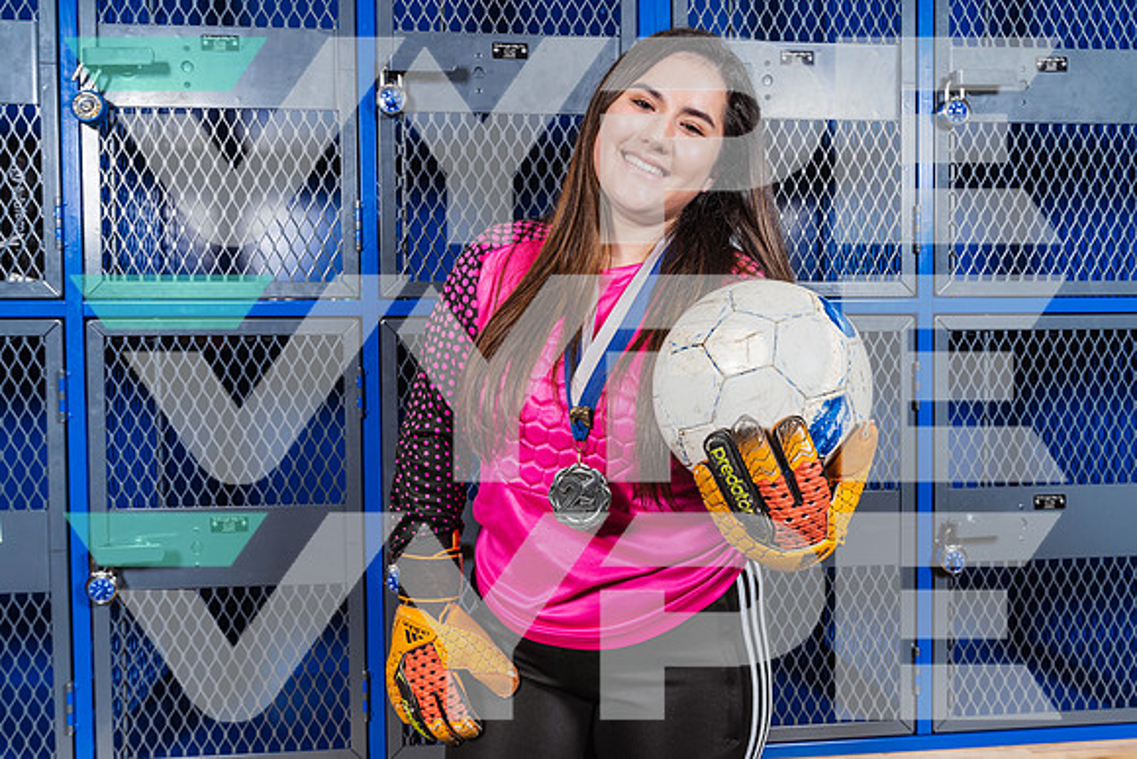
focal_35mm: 29
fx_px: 916
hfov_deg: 63.6
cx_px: 568
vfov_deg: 45.0
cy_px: 380
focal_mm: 29
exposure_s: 1/125
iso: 400
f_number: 8
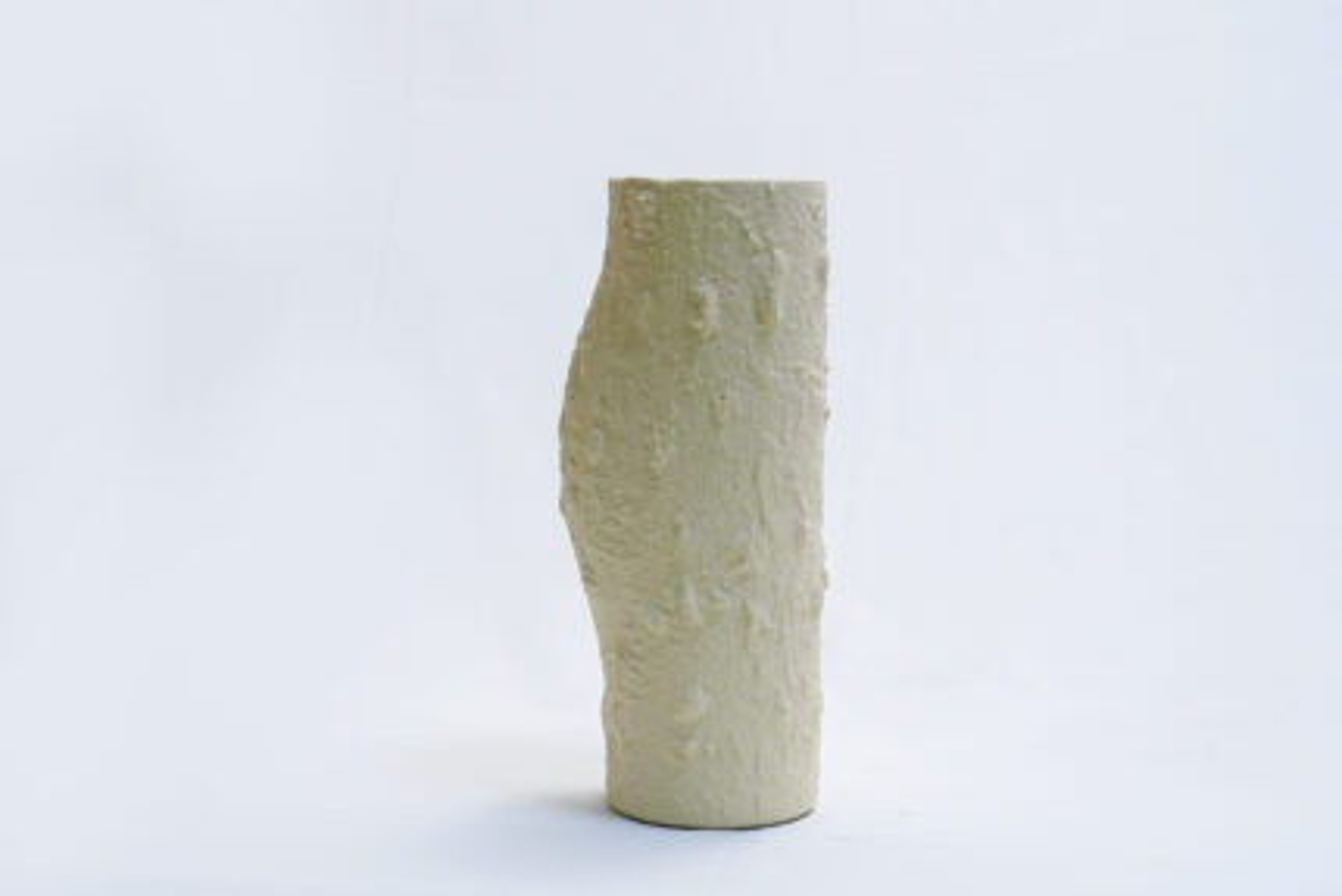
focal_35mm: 70
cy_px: 448
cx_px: 671
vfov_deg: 19.5
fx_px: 2610
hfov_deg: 28.8
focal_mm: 70
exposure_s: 1/125
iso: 3200
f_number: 13
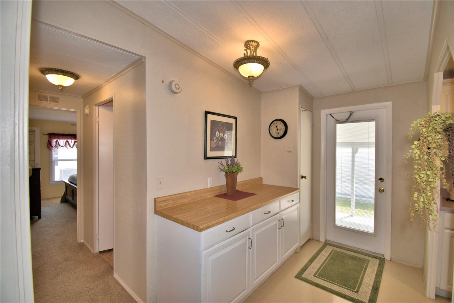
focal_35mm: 15
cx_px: 227
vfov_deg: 77.3
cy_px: 152
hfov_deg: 100.4
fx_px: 189
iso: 100
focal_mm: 10
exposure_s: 1/60
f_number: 4.5
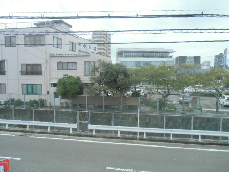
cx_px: 114
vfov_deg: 56.8
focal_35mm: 24
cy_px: 86
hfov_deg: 71.6
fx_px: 159
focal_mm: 4.24
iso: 64
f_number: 3
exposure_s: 1/500
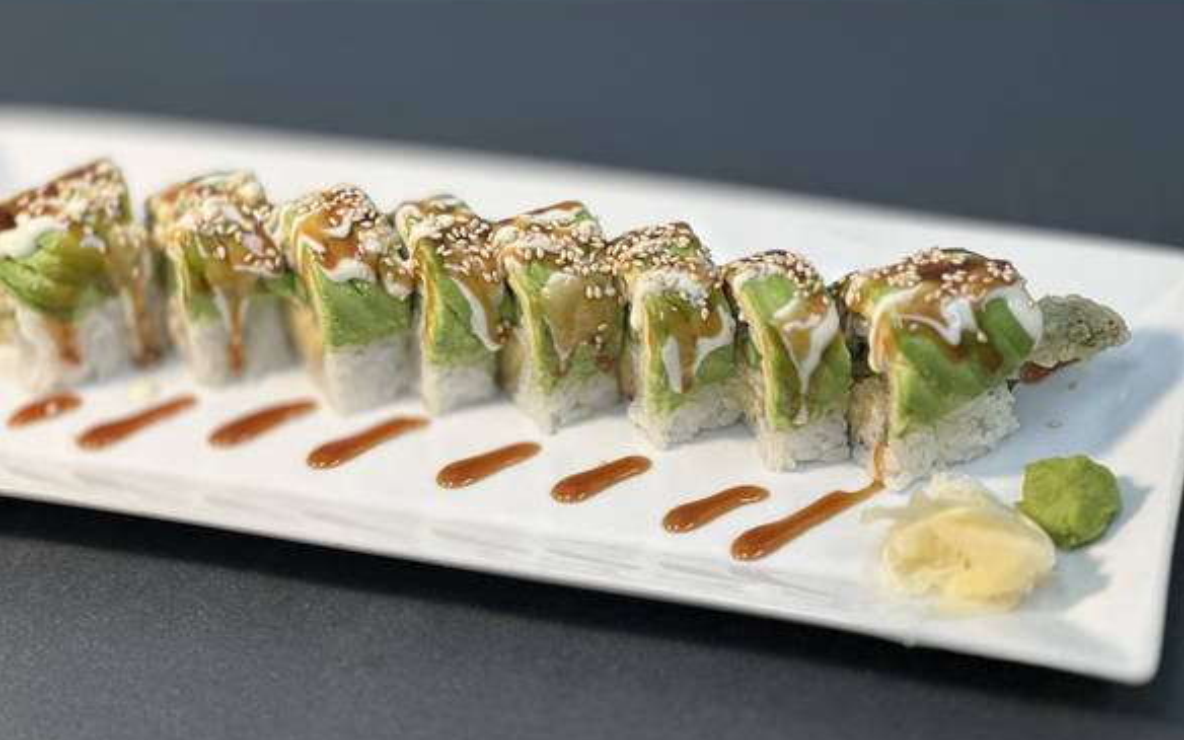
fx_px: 2646
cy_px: 337
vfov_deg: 15.9
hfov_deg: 25.2
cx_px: 592
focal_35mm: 82
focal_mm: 9
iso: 100
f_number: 2.8
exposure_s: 1/120
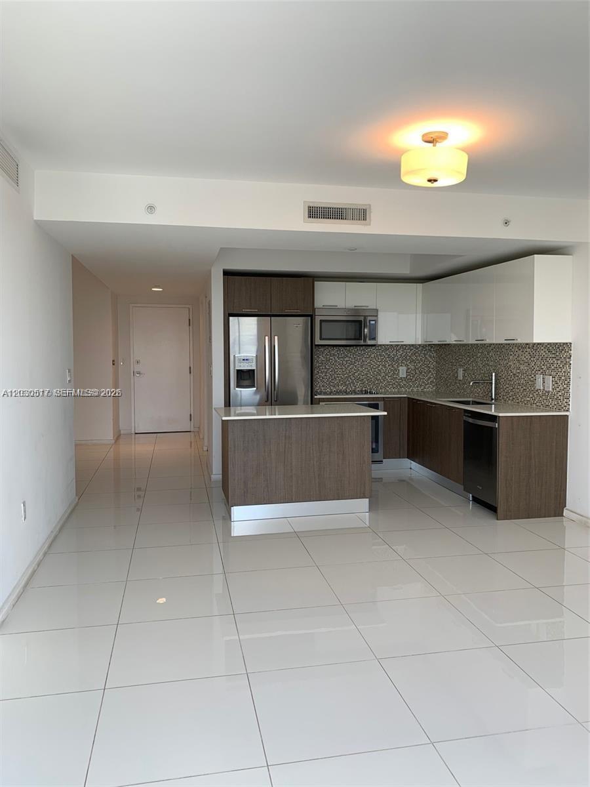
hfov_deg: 53.1
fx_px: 591
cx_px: 295
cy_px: 394
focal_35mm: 26
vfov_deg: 67.3
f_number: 1.8
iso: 32
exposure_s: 1/120
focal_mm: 4.25
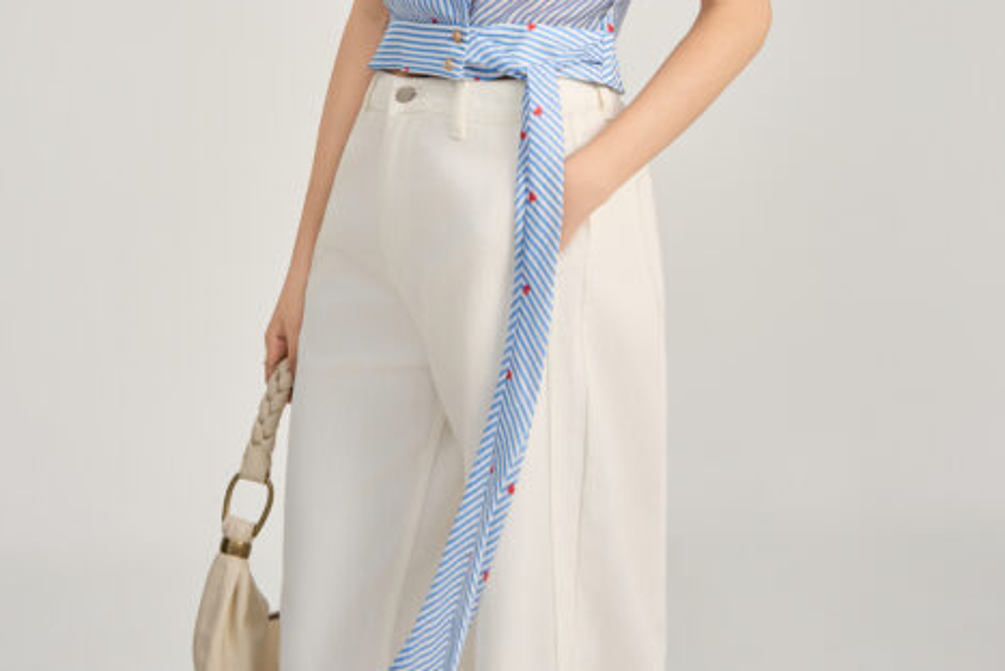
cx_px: 512
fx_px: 2514
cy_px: 40
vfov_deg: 15.0
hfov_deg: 22.6
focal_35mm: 90
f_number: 8
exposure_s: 1/160
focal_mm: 55
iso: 200
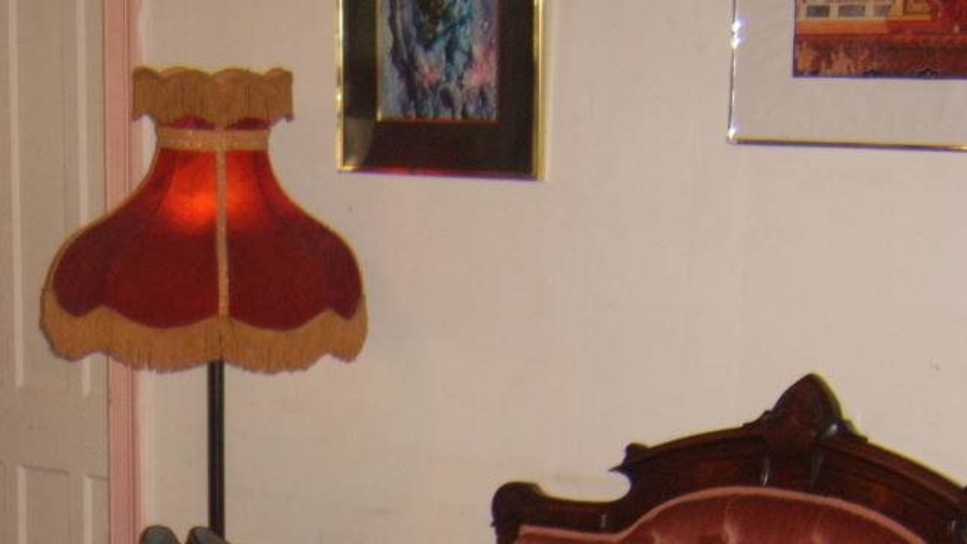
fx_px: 2128
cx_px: 49
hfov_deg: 24.7
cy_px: 810
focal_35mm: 83
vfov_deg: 13.7
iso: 141
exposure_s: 1/30
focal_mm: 8.13
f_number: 2.7
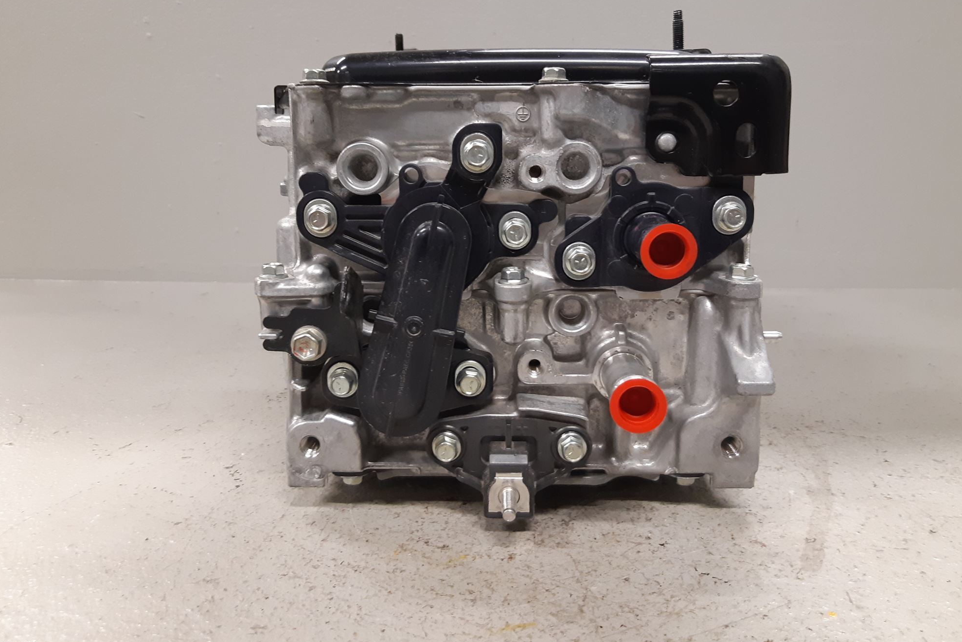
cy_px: 275
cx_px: 487
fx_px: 748
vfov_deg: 46.3
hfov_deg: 65.5
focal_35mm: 28
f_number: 1.7
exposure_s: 1/50
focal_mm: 3.93
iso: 160
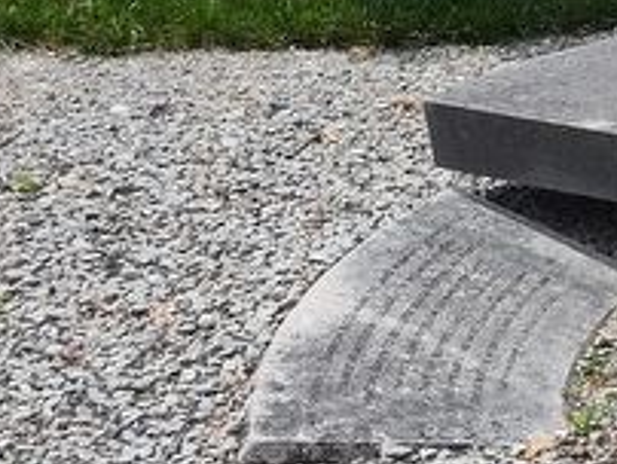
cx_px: 1124
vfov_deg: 16.2
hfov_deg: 17.4
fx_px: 1624
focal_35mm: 91
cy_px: 327
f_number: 1.8
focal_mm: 5.56
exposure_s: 1/1190
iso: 100
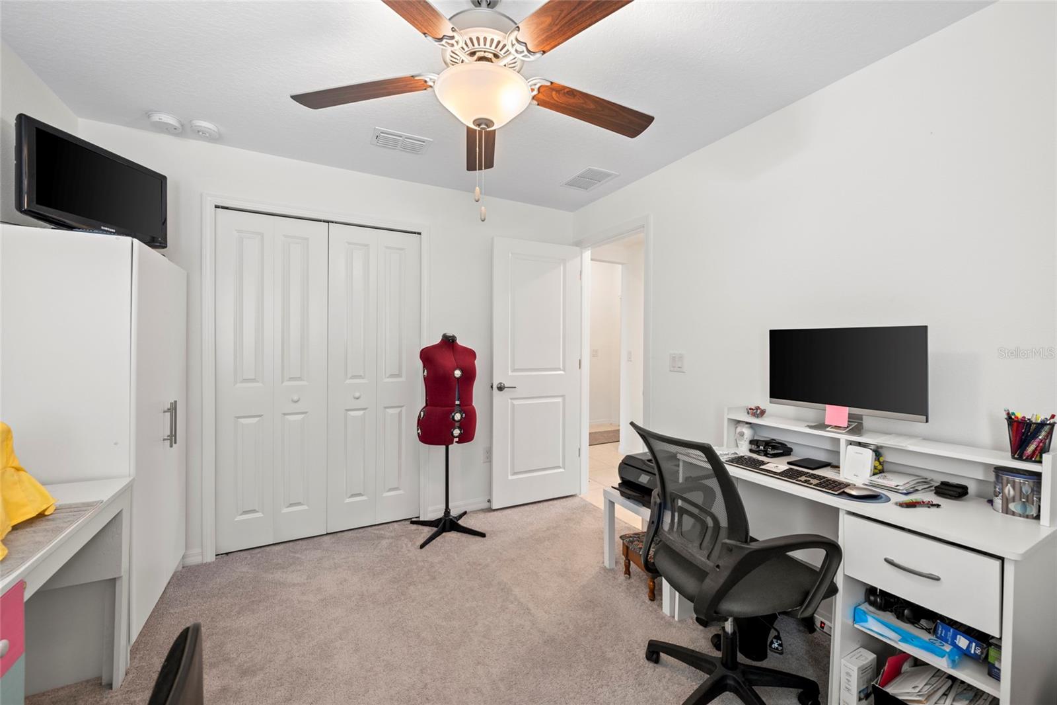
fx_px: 411
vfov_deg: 81.2
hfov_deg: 104.3
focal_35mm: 14
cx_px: 528
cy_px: 352
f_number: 8
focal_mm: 14
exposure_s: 1/8
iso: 800
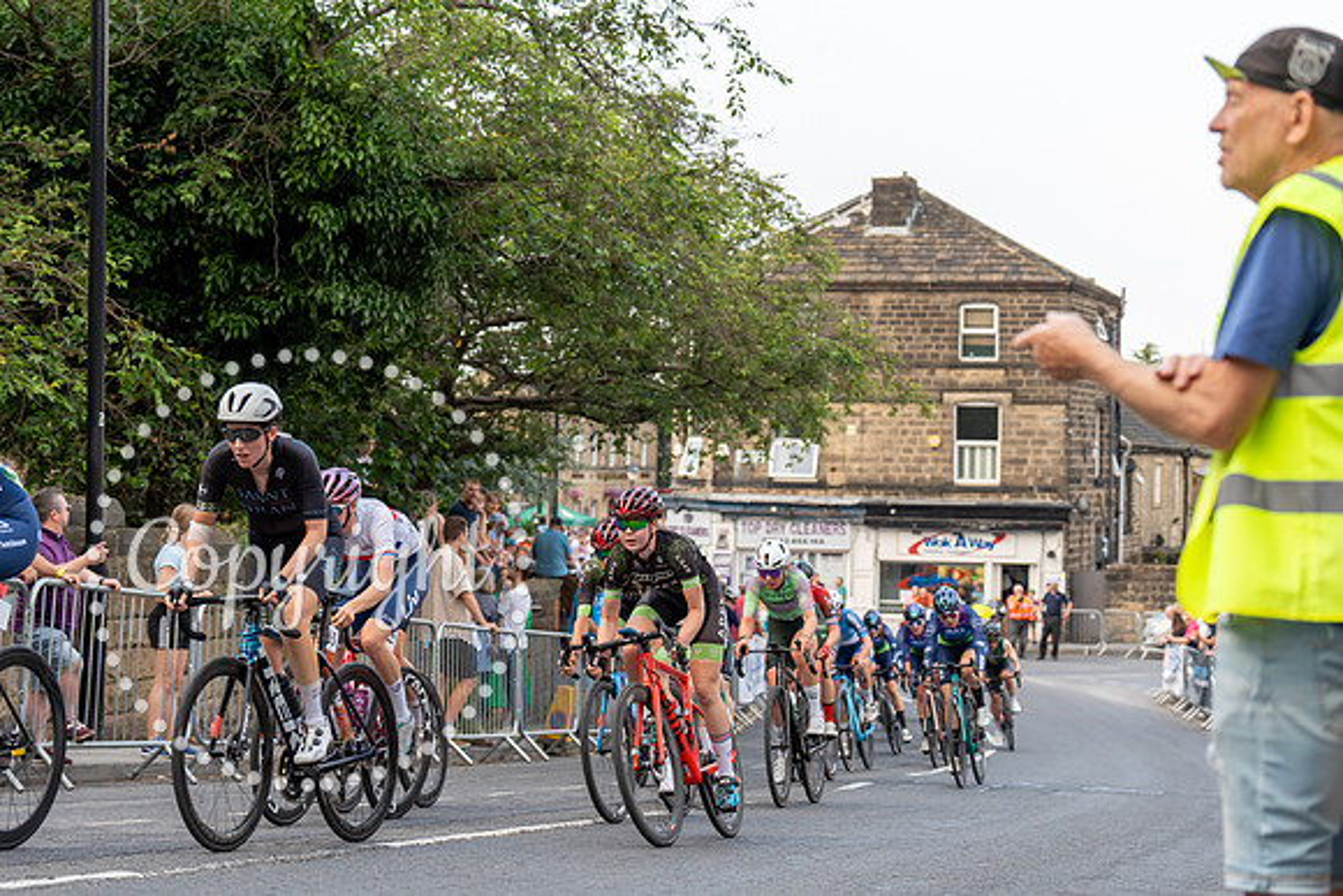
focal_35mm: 70
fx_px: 2612
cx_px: 672
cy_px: 448
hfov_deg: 28.8
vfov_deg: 19.5
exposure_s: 1/800
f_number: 4
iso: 800
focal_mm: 70
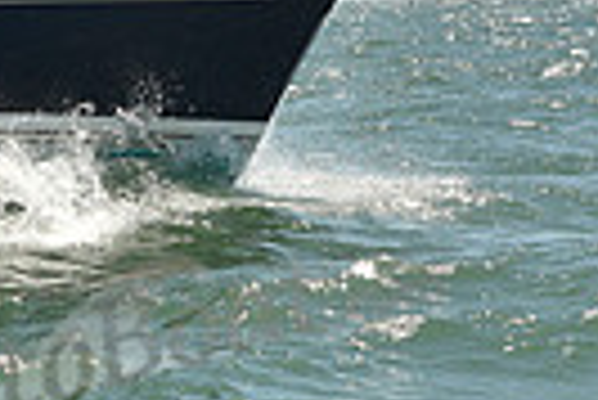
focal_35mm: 305
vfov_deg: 4.5
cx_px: -418
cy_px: 178
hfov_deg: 6.6
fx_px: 5072
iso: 320
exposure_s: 1/800
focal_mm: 70
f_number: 10
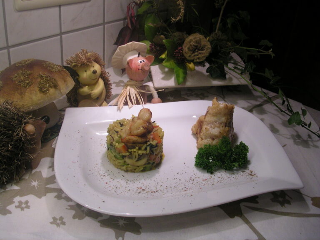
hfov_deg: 50.1
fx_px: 342
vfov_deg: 38.7
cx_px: 160
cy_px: 120
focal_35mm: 37
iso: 100
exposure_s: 1/43.7
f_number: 2.7
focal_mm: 5.6
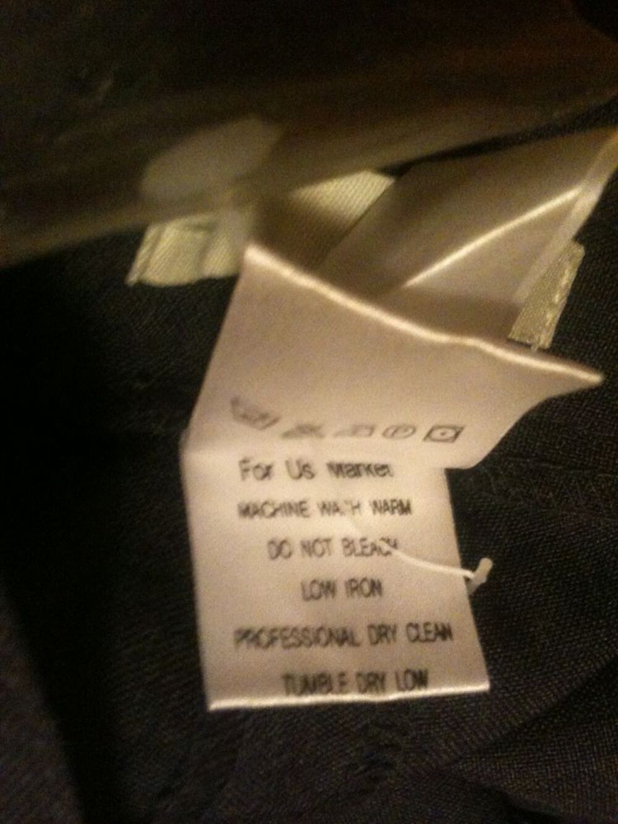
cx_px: 309
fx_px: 833
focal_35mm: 35
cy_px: 412
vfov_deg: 52.6
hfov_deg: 40.7
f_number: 2.8
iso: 500
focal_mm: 3.85
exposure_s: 1/15
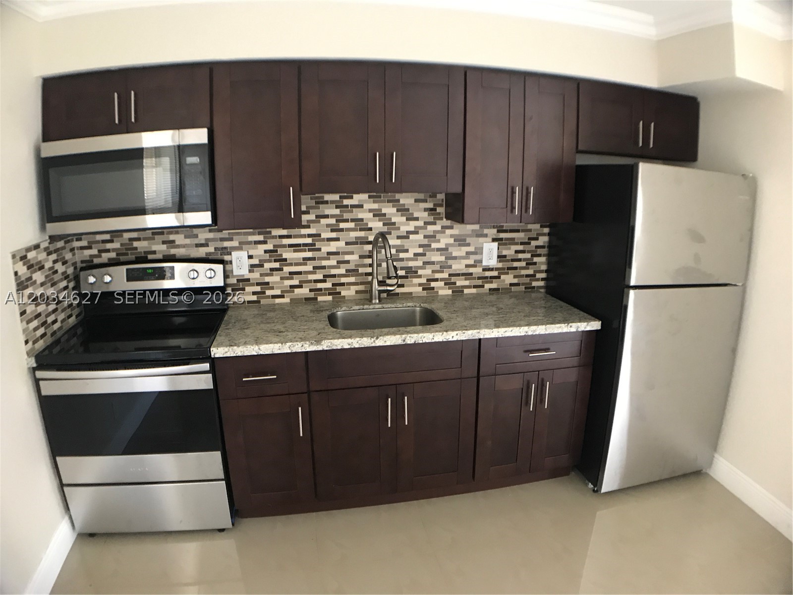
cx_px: 396
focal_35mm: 28
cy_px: 298
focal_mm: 3.99
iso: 100
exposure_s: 1/13
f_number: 1.8
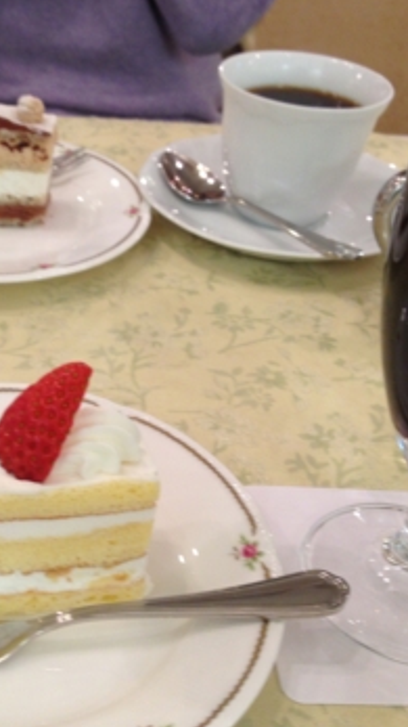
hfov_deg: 21.5
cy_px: 359
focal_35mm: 55
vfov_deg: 37.9
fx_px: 1059
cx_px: 77
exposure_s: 1/20
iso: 80
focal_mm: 4.28
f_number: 2.4
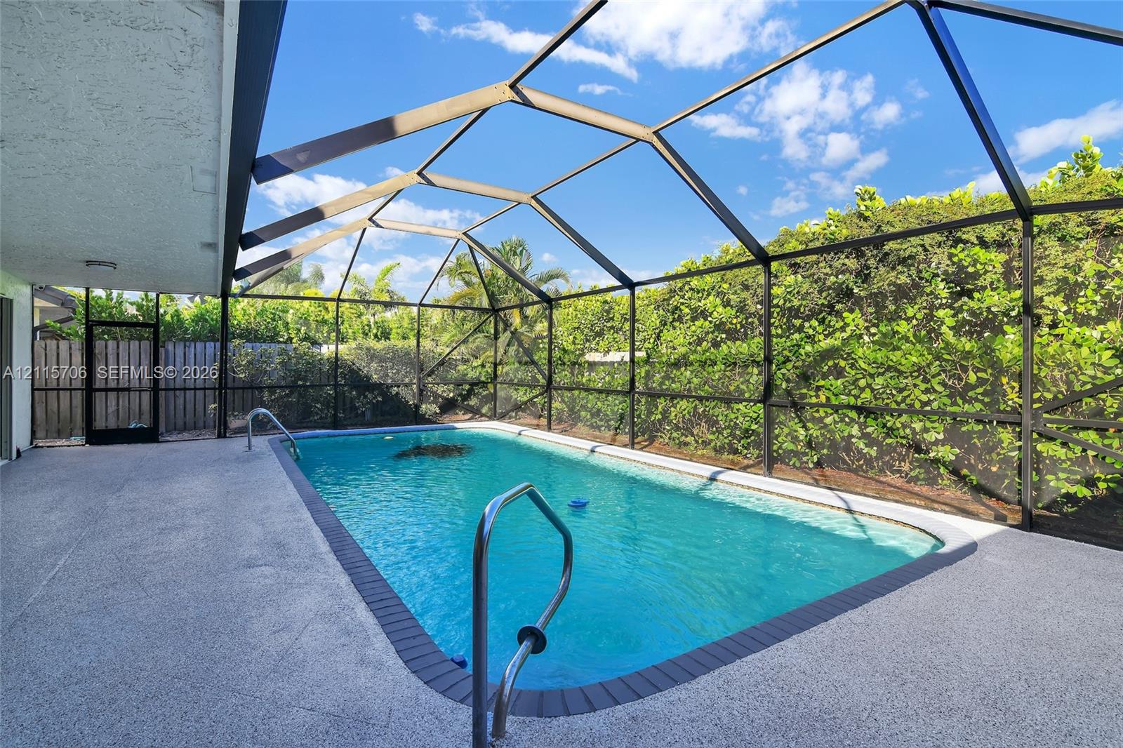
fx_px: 499
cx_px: 562
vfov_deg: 73.7
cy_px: 374
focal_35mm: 16
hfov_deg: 96.7
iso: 200
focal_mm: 16
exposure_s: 1/60
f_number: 11
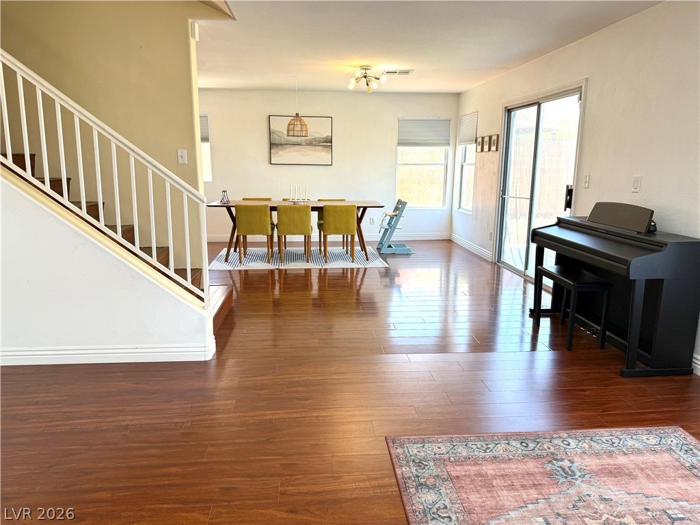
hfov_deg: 71.6
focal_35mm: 24
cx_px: 350
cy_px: 262
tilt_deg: -11.2
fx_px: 485
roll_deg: -0.1
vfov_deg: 56.8
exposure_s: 1/186
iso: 100
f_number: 1.78
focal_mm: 6.76
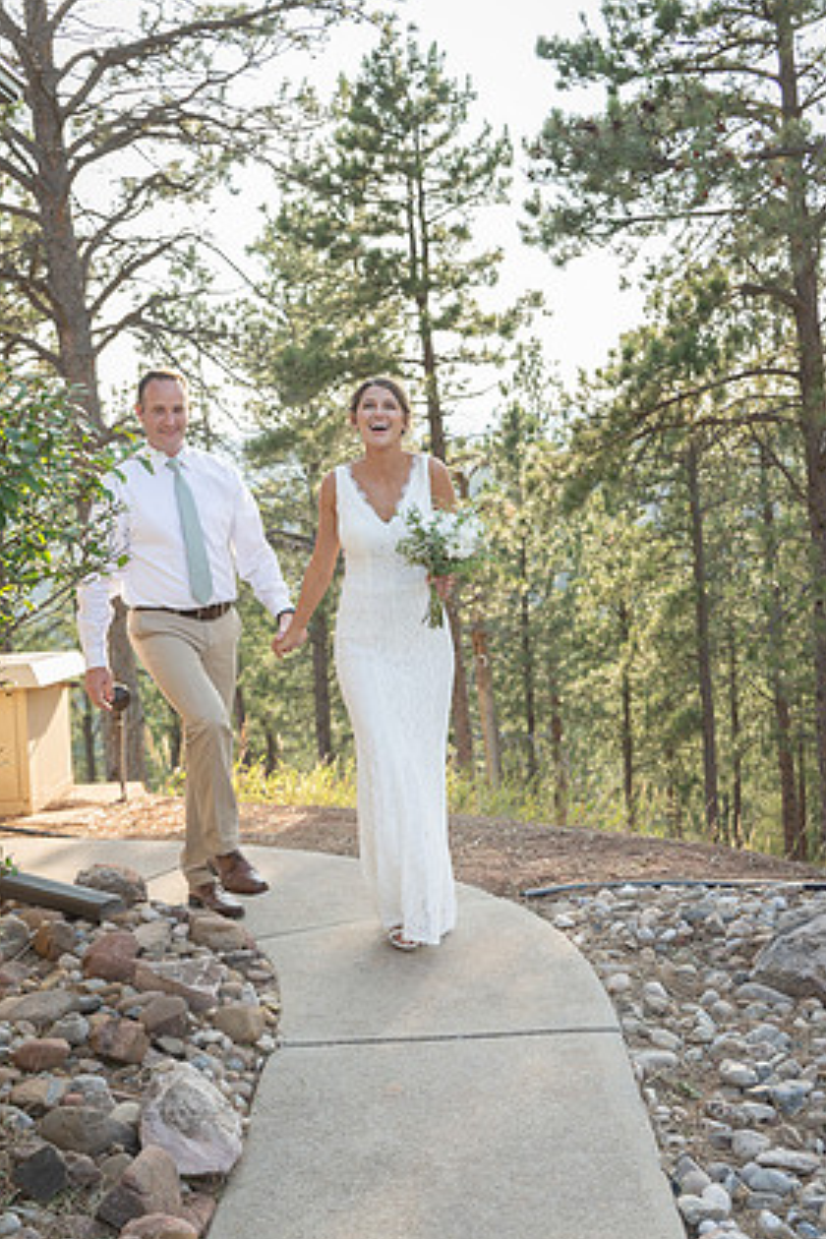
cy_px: 599
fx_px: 1549
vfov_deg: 43.6
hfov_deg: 29.9
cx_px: 395
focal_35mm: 45
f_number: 3.5
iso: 200
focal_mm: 42
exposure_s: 1/320
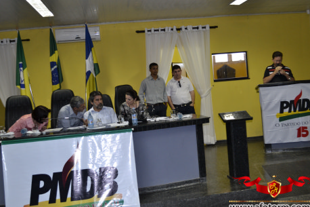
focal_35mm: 36
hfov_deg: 53.1
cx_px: 158
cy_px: 109
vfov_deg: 36.8
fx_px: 310
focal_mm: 22
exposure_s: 1/60
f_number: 3.8
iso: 720
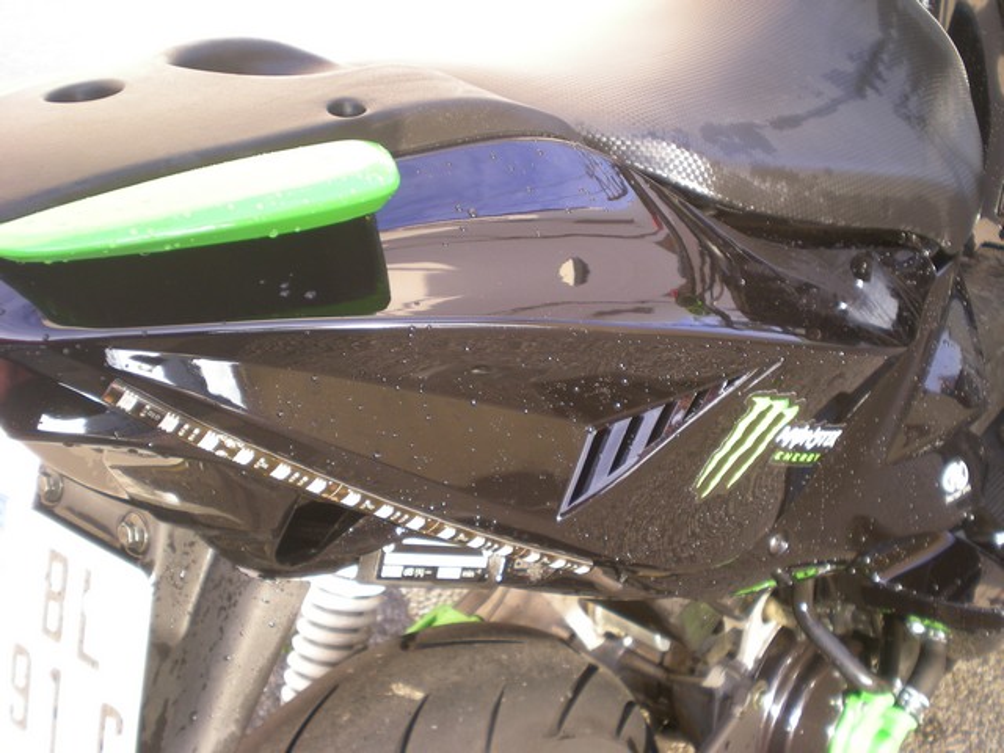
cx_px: 502
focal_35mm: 44
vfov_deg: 32.9
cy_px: 376
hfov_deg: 42.9
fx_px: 1276
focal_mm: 7.4
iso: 58
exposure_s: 1/42.3
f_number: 3.5
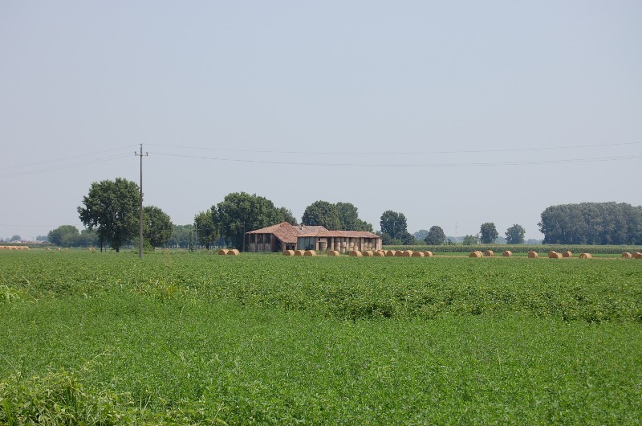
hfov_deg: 24.7
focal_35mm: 82
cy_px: 213
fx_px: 1468
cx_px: 321
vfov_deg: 16.5
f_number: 10
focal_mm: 55
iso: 200
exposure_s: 1/400
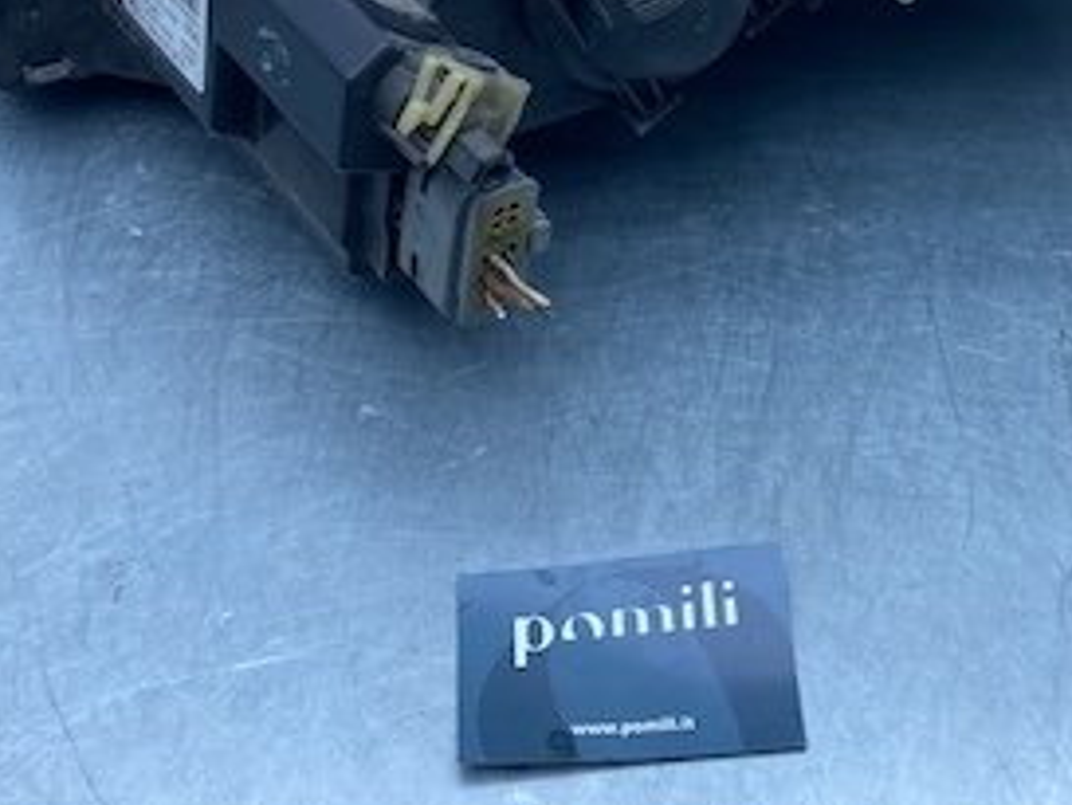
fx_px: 1890
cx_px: 770
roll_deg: -4.2
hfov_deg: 31.2
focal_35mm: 61
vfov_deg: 23.0
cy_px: -16
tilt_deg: -42.5
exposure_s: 1/654
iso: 32
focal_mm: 4.25
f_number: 1.8
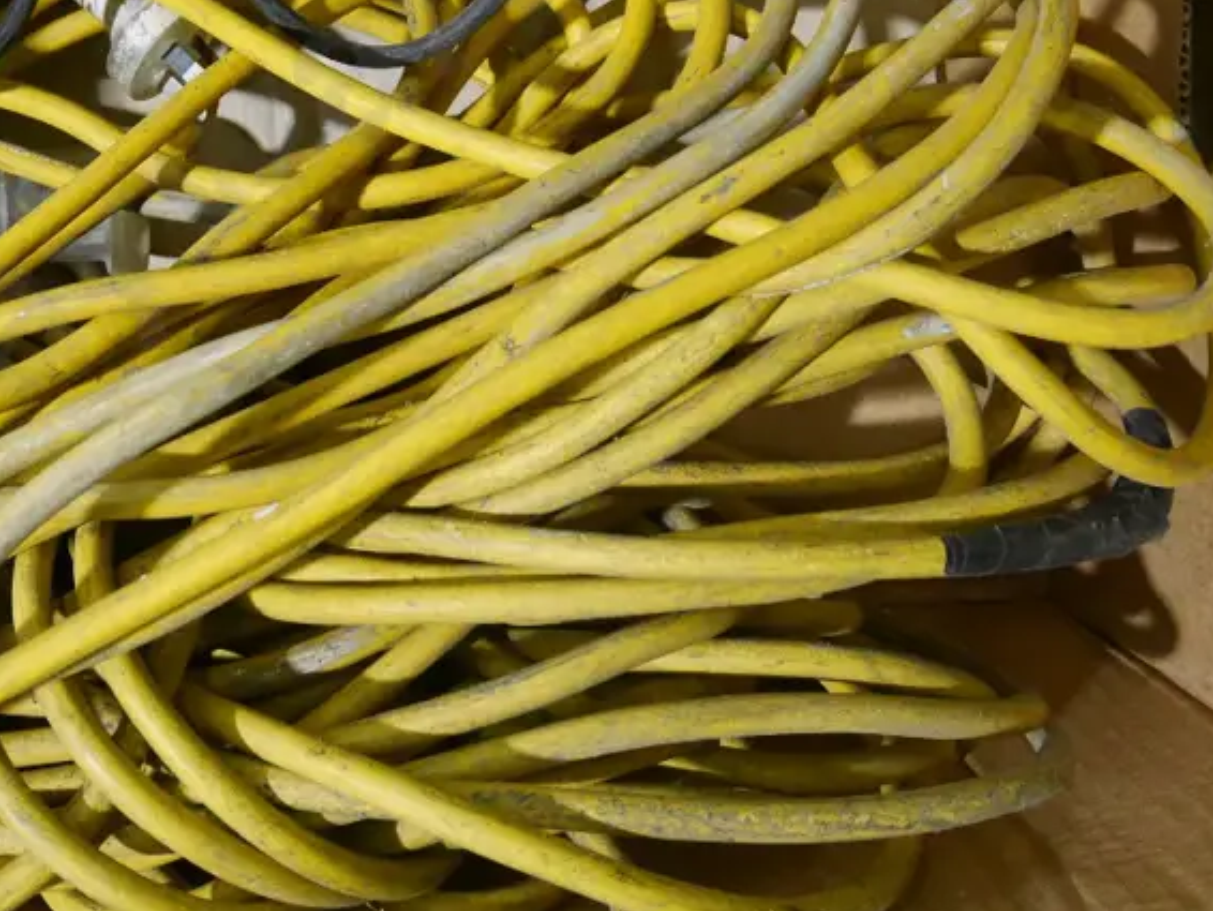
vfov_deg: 29.9
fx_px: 1648
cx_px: 272
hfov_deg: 39.1
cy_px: 136
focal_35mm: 47
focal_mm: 13
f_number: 4
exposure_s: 1/40
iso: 3200
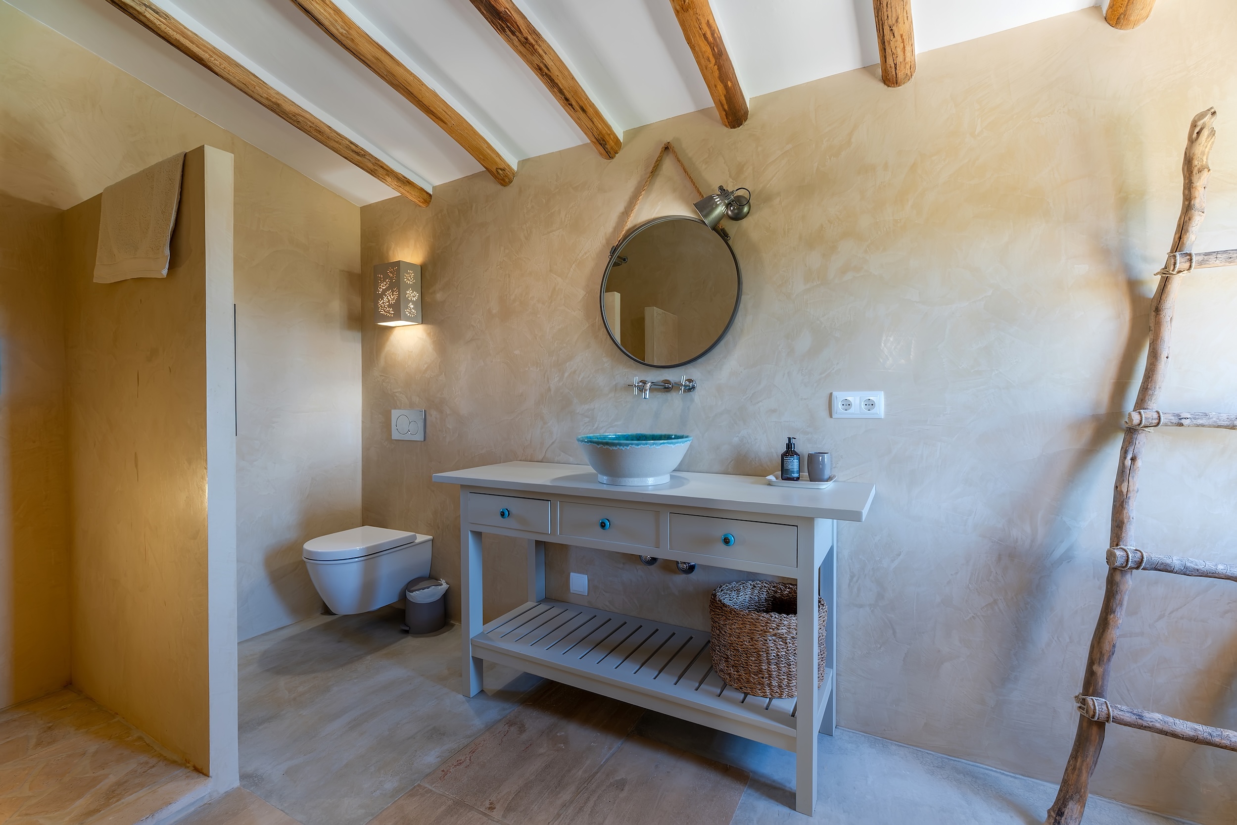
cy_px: 412
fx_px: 515
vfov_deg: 77.3
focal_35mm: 15
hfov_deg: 100.4
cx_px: 618
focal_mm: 10
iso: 200
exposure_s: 1/10
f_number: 8
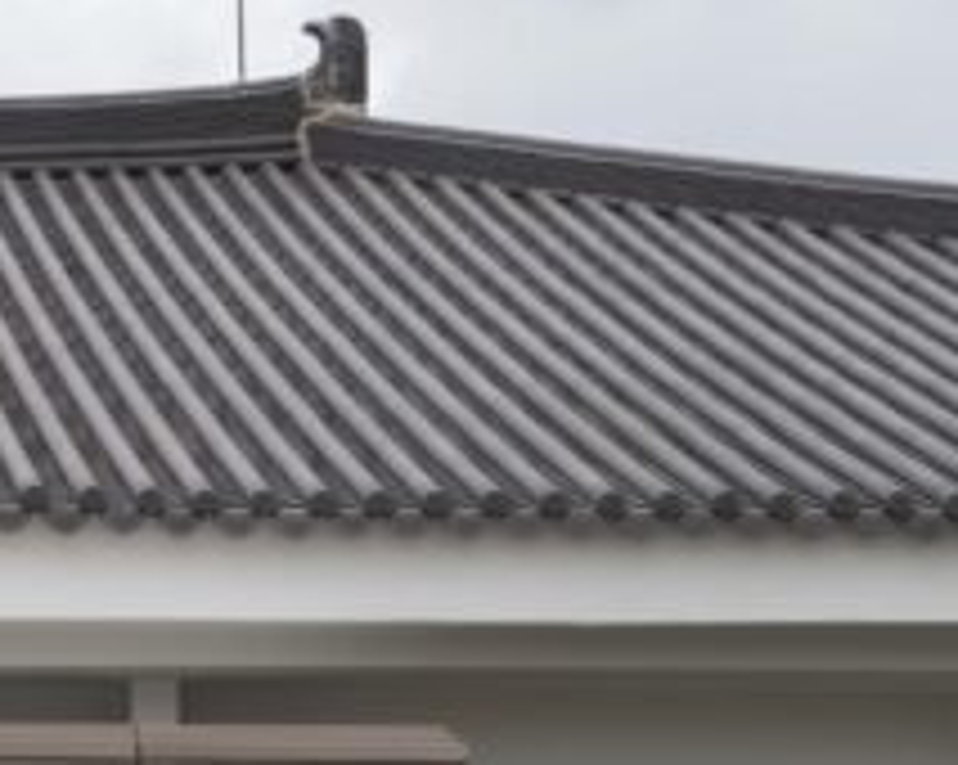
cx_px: -436
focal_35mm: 167
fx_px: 4731
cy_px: 871
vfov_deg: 9.1
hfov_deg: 11.2
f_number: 7.1
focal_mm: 37
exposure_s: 1/80
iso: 100
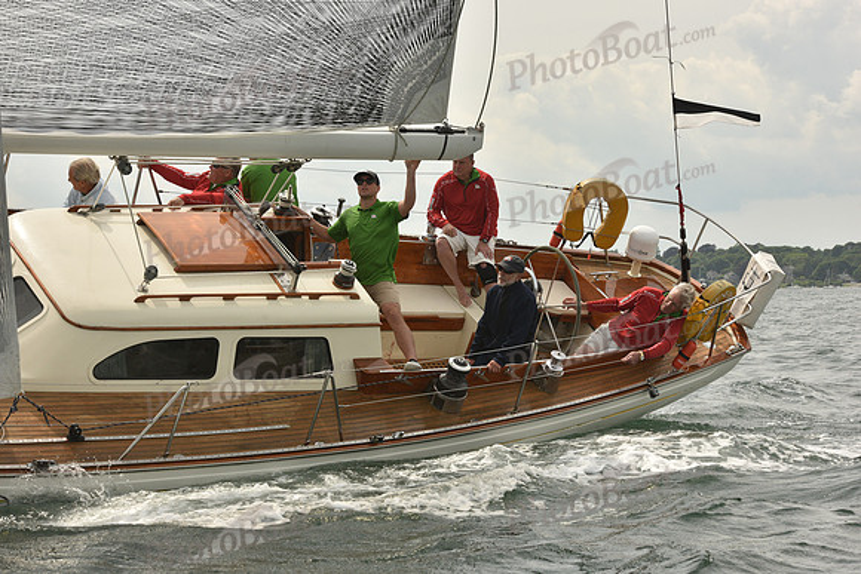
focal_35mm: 92
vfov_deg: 14.9
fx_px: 2201
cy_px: 287
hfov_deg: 22.1
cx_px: 430
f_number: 11
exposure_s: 1/1000
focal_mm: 92
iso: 400
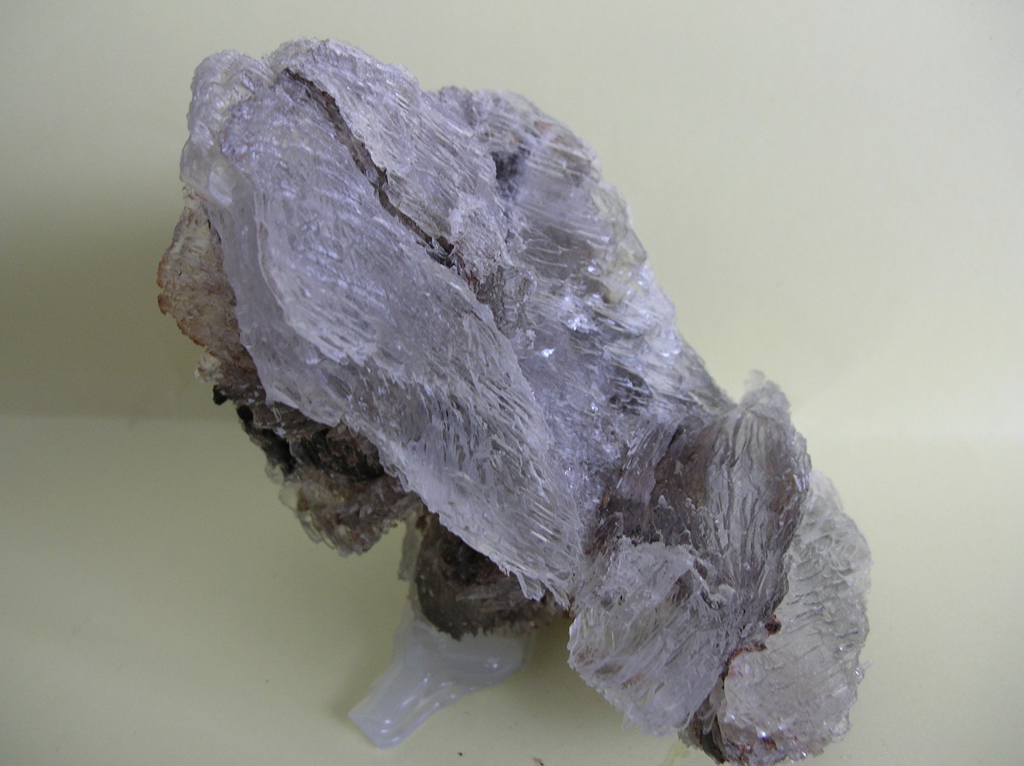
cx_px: 512
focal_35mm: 36
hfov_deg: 51.4
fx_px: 1064
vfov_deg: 39.6
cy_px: 383
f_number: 2.7
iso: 50
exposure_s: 1/6.2
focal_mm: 6
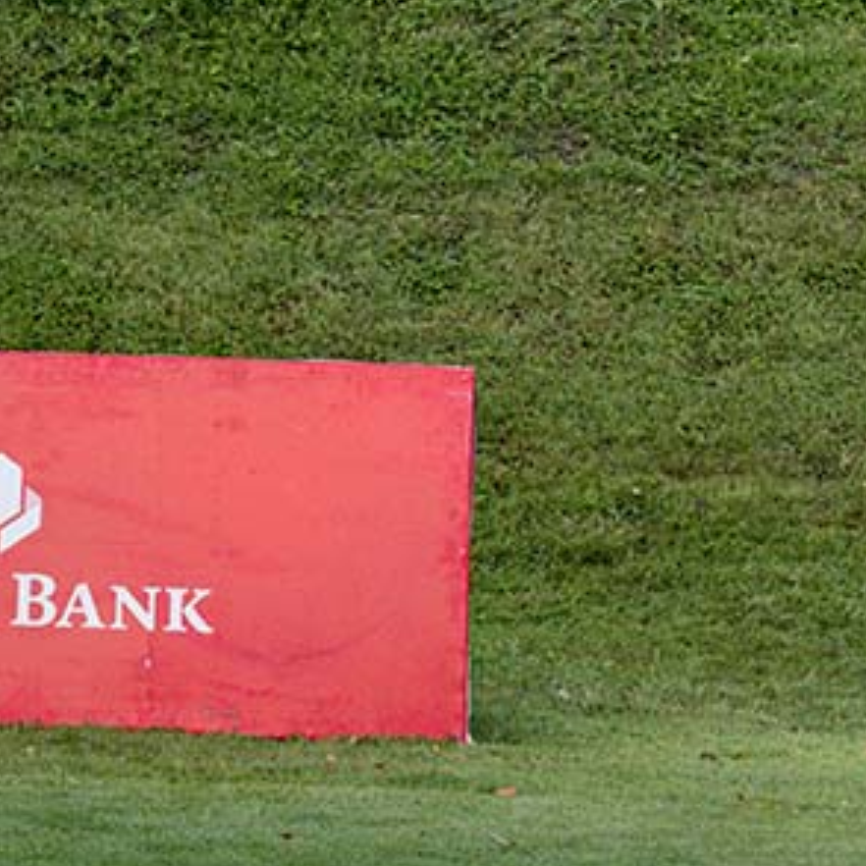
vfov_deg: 6.9
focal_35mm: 255
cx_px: -521
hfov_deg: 6.7
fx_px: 7217
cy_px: 215
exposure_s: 1/2500
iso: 3200
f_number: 5.6
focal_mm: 92
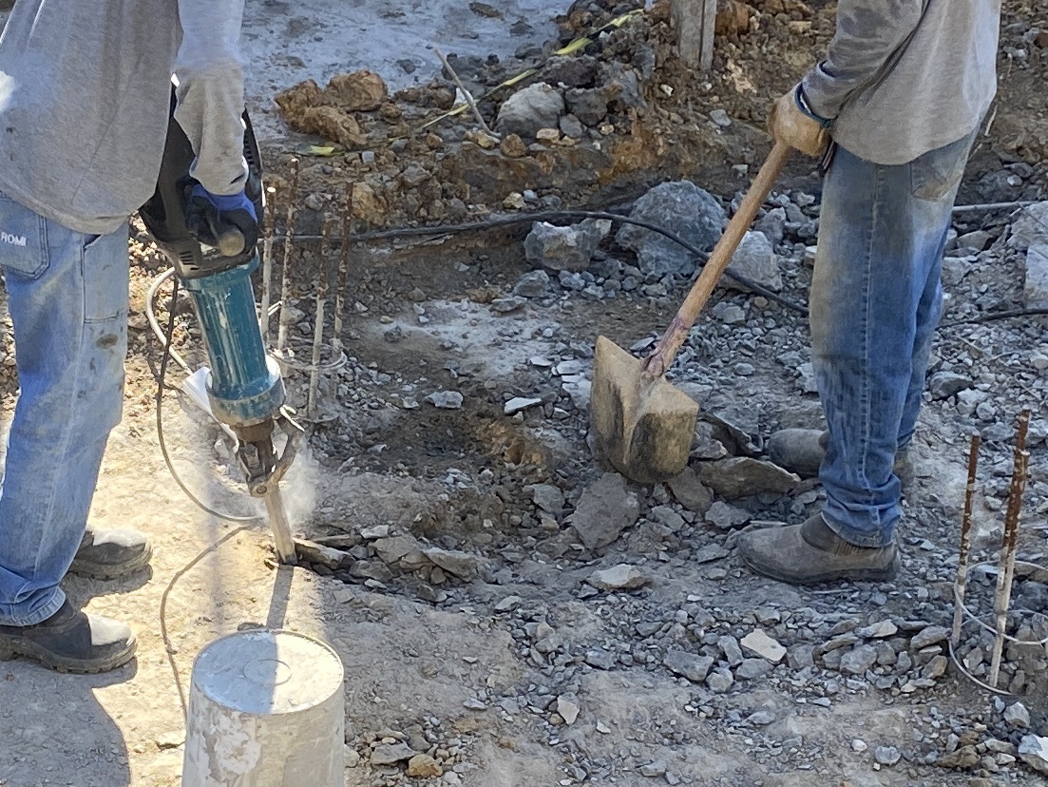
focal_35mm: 95
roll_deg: -4.2
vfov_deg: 15.6
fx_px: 2877
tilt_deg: -30.5
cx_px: 524
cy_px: 480
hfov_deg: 20.6
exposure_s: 1/767
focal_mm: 4.25
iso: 32
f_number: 1.8
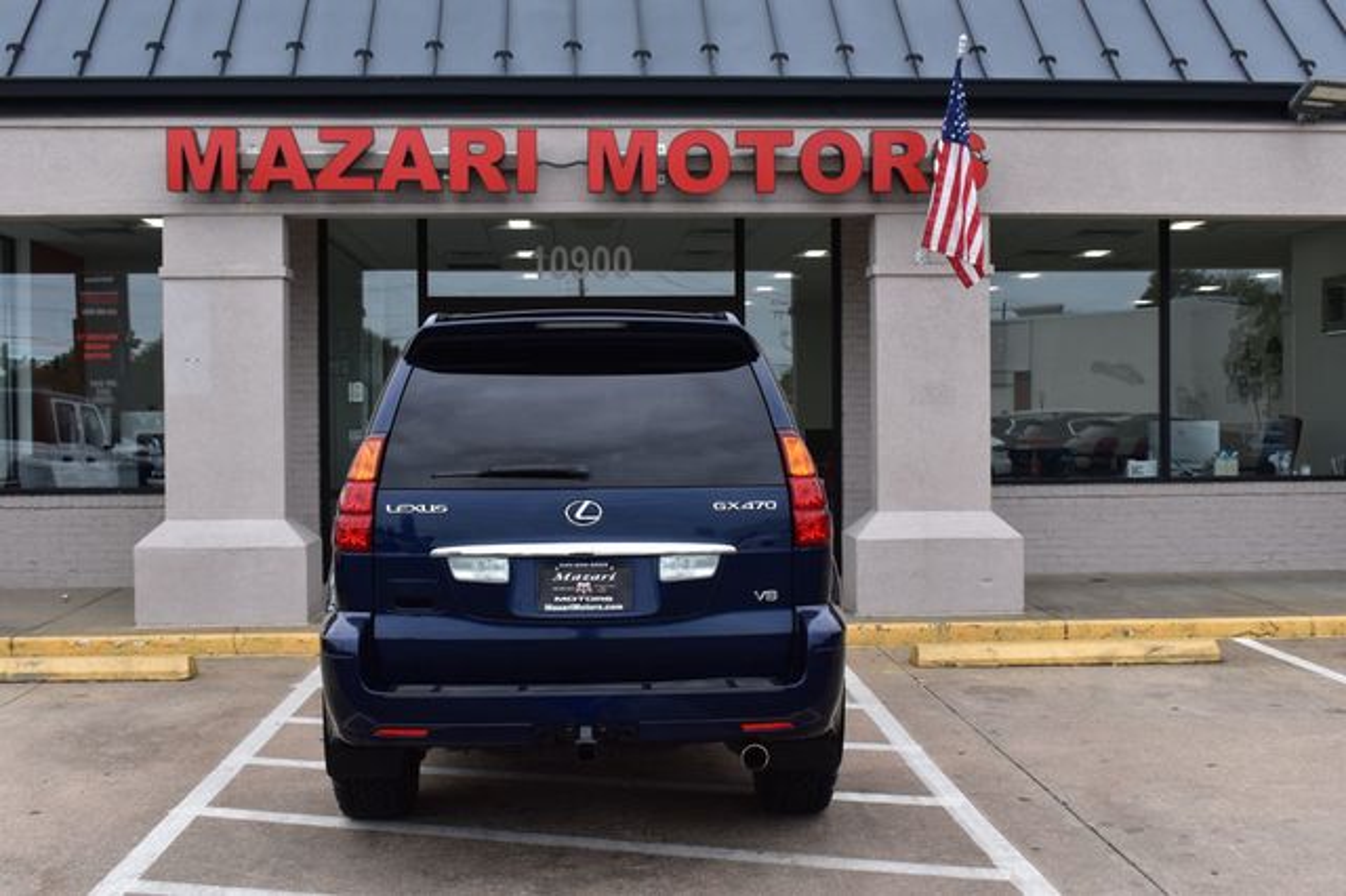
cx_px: 673
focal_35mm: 42
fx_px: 1569
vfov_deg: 31.9
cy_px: 448
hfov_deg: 46.4
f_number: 10
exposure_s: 1/200
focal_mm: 28
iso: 400
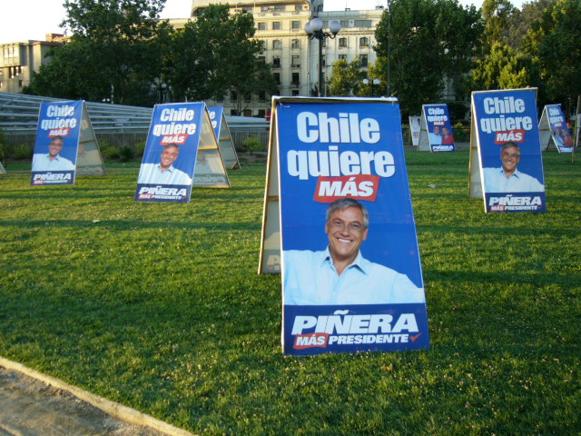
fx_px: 638
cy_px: 218
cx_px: 290
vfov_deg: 37.7
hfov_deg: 49.0
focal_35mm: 38
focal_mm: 6.3
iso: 50
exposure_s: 1/80
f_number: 2.9
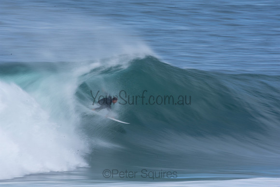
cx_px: 140
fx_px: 5834
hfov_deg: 2.7
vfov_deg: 1.8
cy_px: 94
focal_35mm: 750
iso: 100
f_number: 25
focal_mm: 500
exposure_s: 1/25
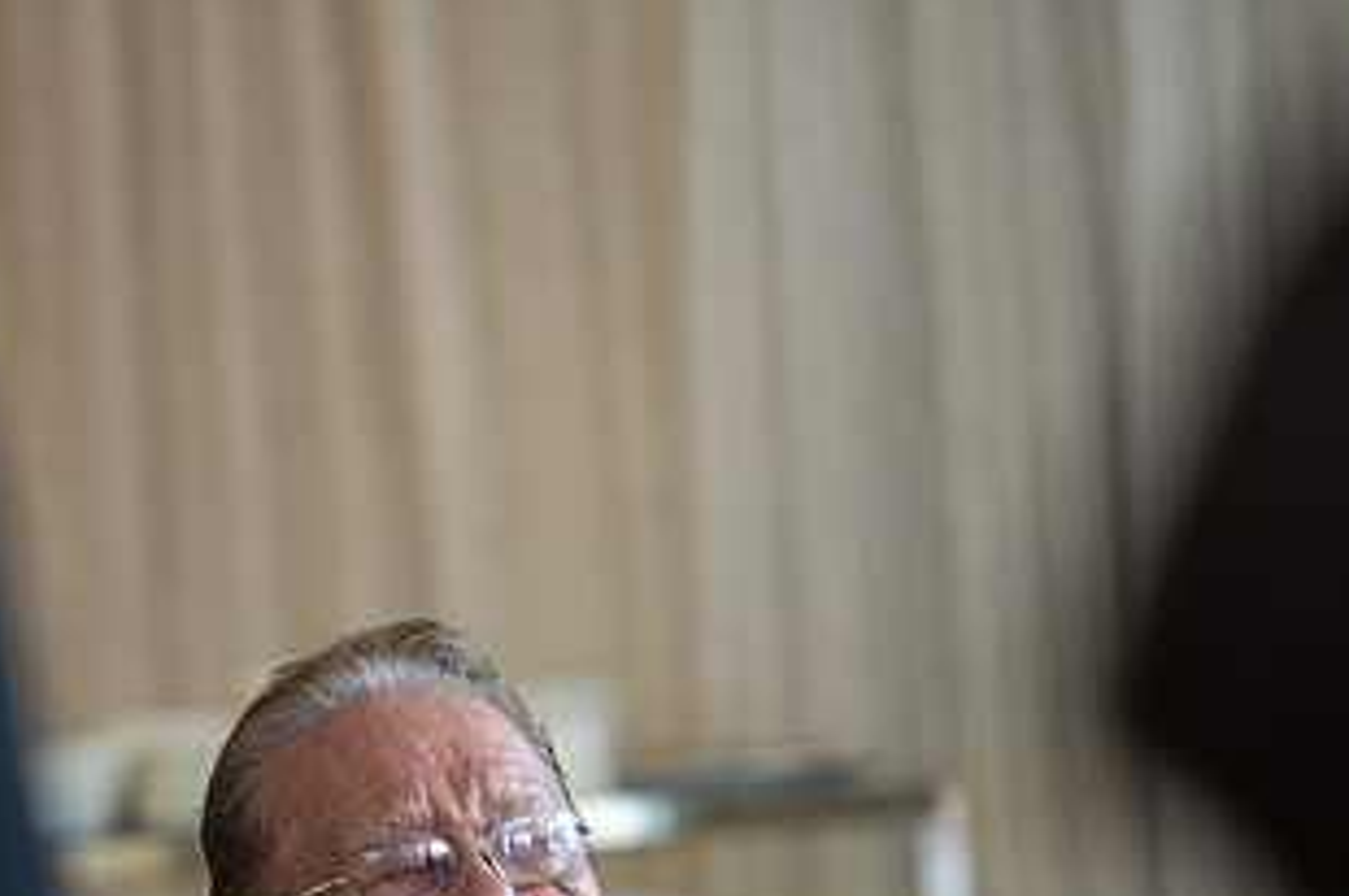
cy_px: 752
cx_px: 374
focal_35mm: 375
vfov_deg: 3.7
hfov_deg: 5.5
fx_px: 14037
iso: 800
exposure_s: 1/200
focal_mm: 200
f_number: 2.8
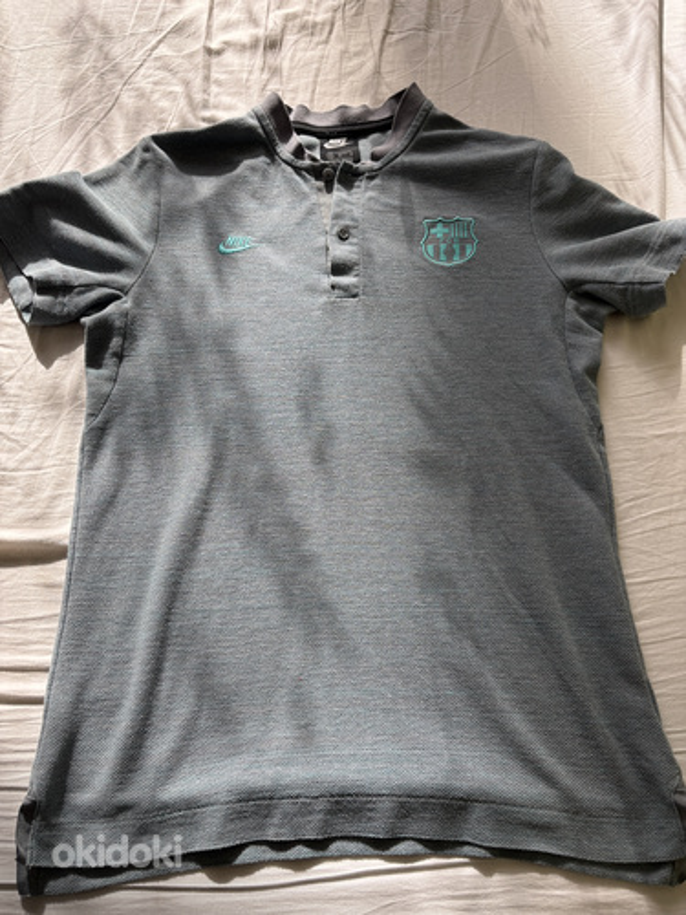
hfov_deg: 53.1
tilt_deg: -71.3
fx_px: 687
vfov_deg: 67.3
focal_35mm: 26
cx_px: 343
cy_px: 458
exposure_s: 1/408
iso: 50
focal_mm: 5.96
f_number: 1.6
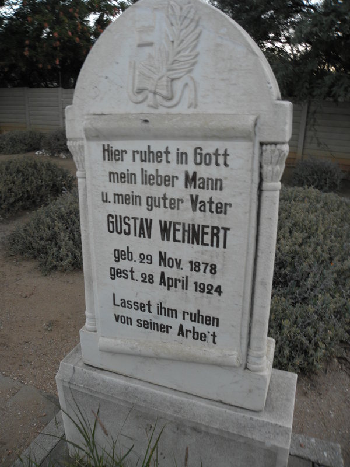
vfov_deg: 67.3
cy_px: 234
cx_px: 175
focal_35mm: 26
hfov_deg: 53.1
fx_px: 351
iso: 80
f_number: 2.8
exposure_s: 1/30
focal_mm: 4.6
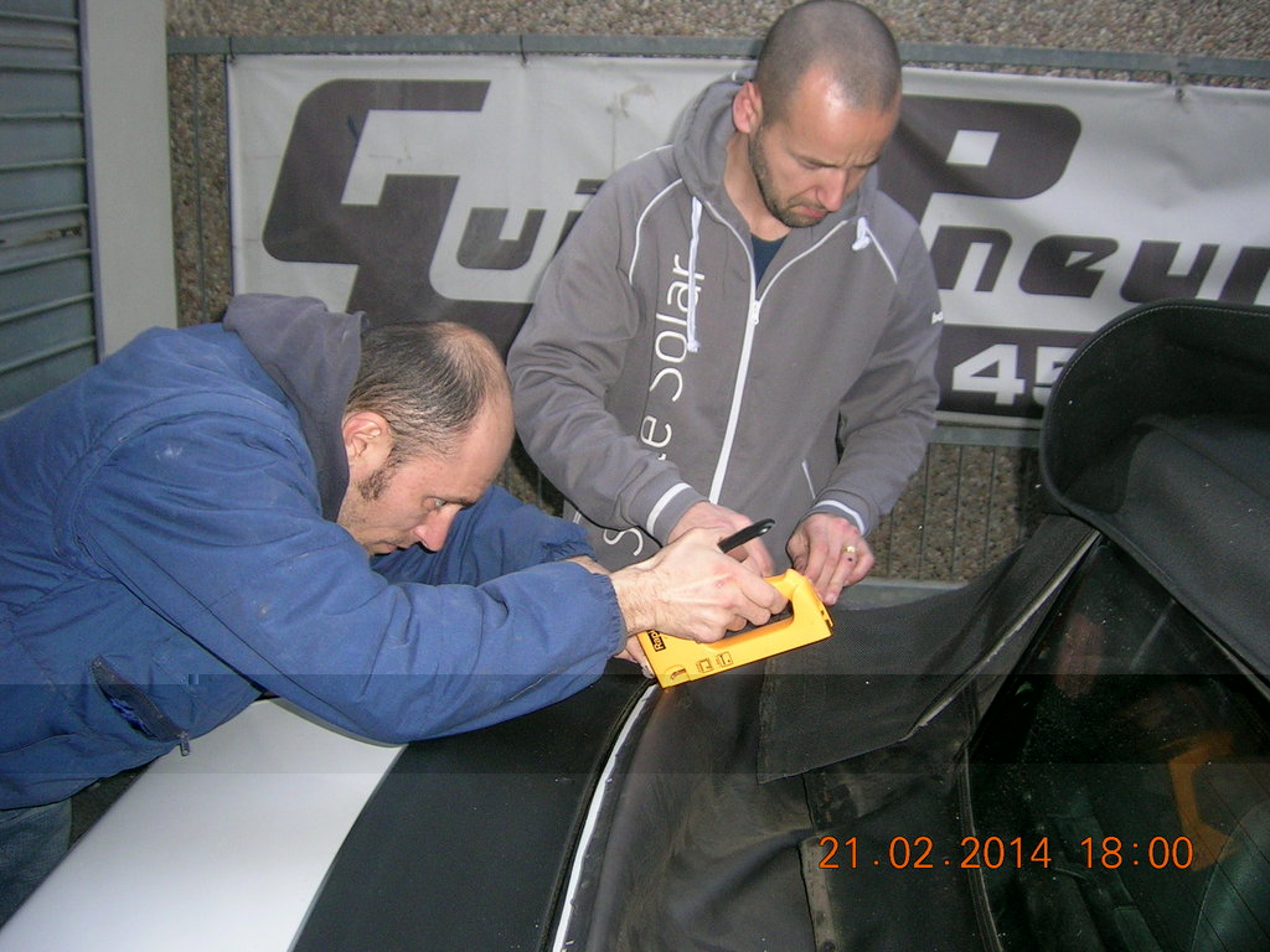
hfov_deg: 52.6
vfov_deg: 40.7
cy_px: 476
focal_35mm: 35
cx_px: 635
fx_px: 1284
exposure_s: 1/60.1
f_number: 2.8
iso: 97
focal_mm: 5.4
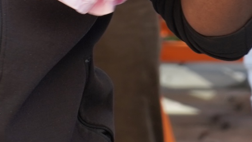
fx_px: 2587
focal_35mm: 387
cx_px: 24
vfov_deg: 3.1
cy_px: -197
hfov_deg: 5.6
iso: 320
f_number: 5.6
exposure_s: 1/160
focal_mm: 70
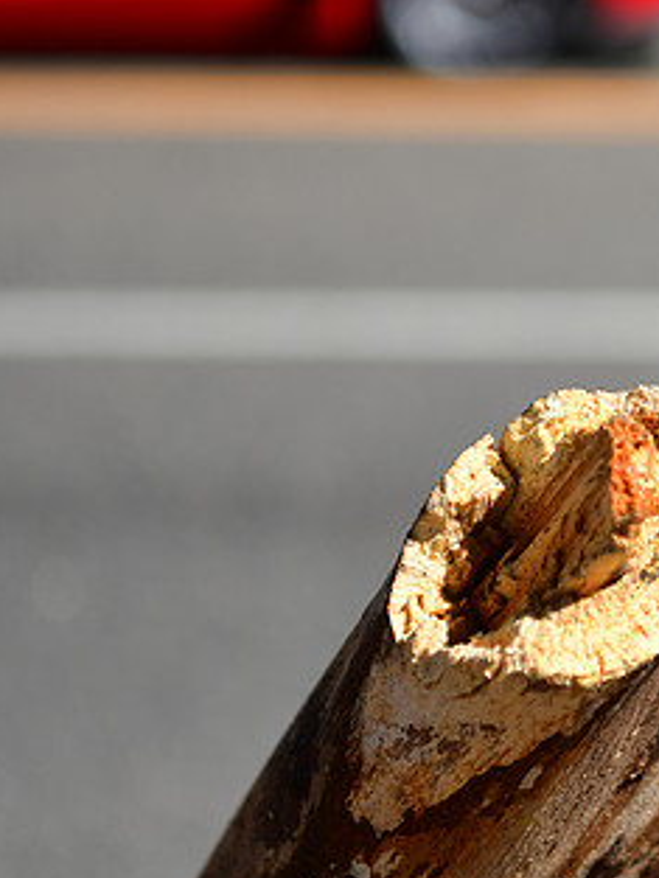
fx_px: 3526
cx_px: 752
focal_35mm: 139
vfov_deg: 14.2
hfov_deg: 10.5
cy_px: 403
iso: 200
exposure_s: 1/1000
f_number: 5.6
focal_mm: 52
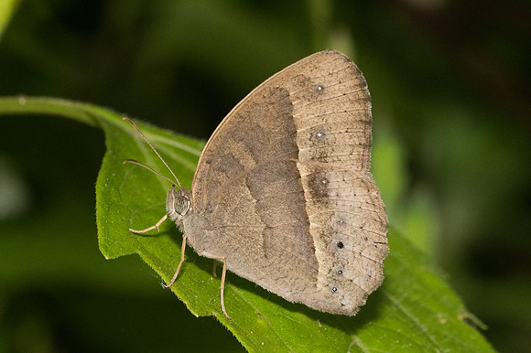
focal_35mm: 402
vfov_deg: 3.4
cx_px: 332
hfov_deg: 5.1
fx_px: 5927
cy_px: 185
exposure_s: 1/500
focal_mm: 150
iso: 1000
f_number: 14
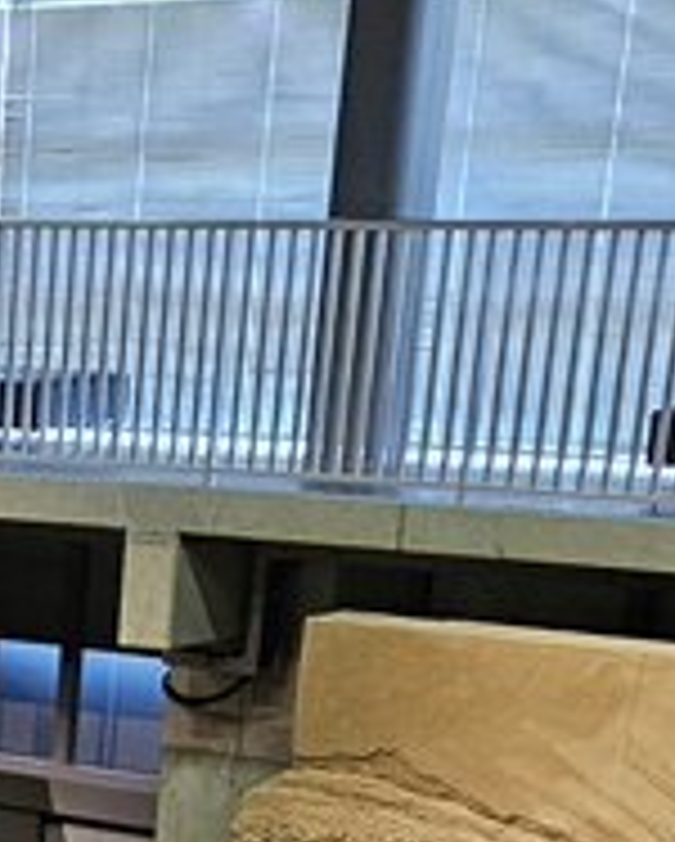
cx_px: -450
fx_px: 2992
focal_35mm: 120
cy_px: 1522
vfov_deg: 14.2
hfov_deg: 12.1
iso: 250
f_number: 1.8
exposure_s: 1/53
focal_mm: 5.4
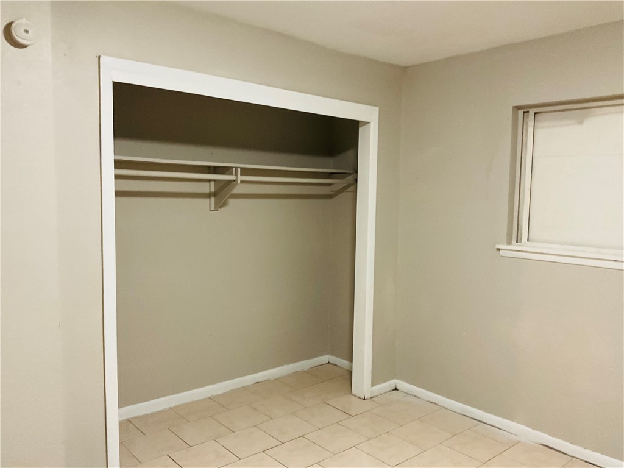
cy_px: 234
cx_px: 312
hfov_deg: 61.7
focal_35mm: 29
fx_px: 523
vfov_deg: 48.2
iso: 250
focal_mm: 3
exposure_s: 1/60
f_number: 1.8
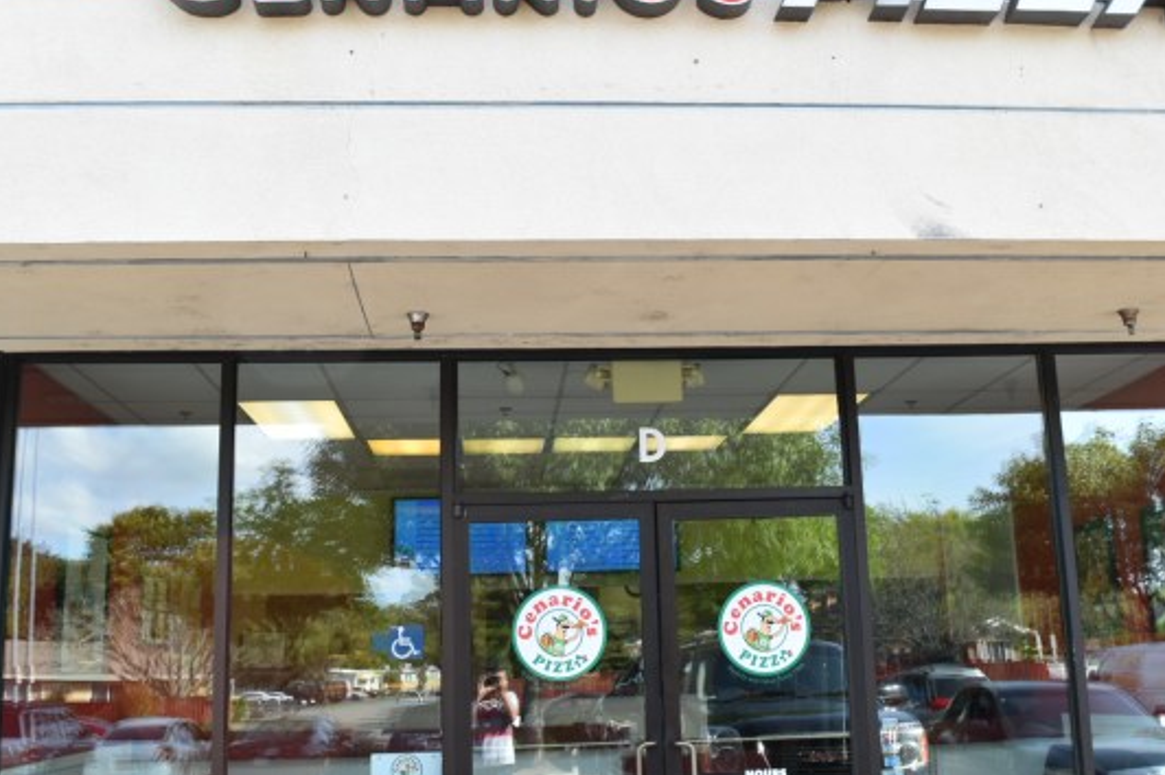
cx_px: 604
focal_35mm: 39
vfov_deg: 34.2
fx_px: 1261
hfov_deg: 49.6
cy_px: 401
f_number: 8
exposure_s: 1/125
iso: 400
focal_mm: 18
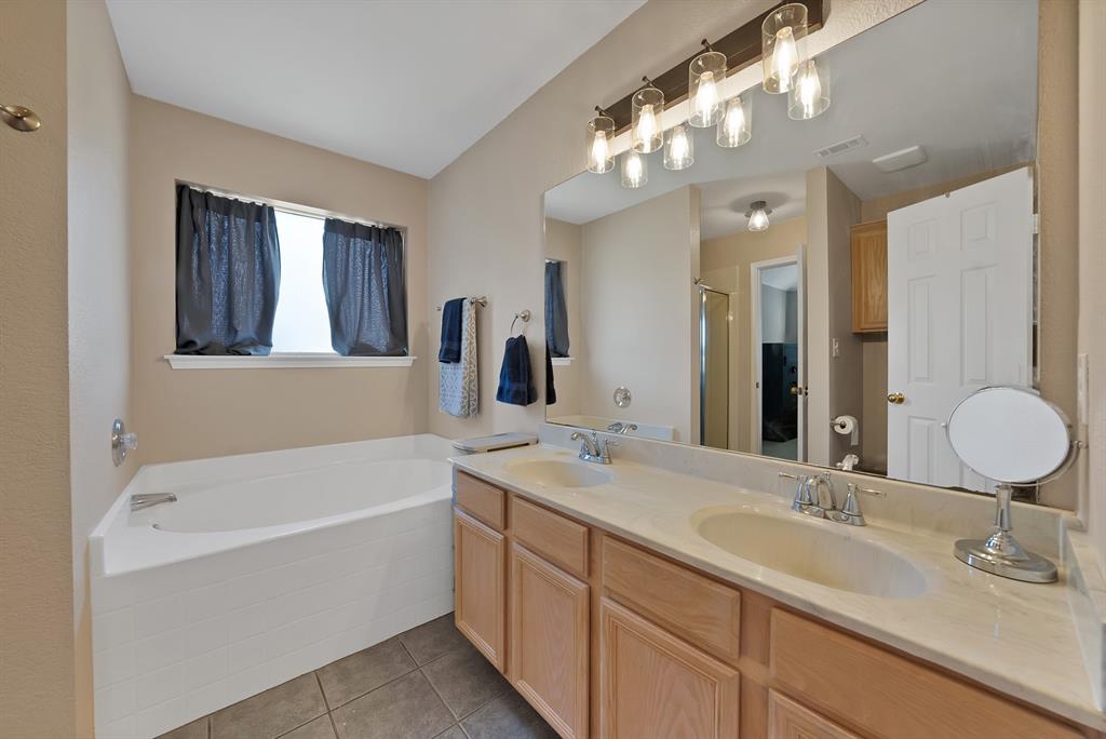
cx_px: 553
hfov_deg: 112.6
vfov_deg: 90.1
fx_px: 369
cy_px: 370
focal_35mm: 12
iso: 640
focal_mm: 12
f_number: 9
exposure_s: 1/5
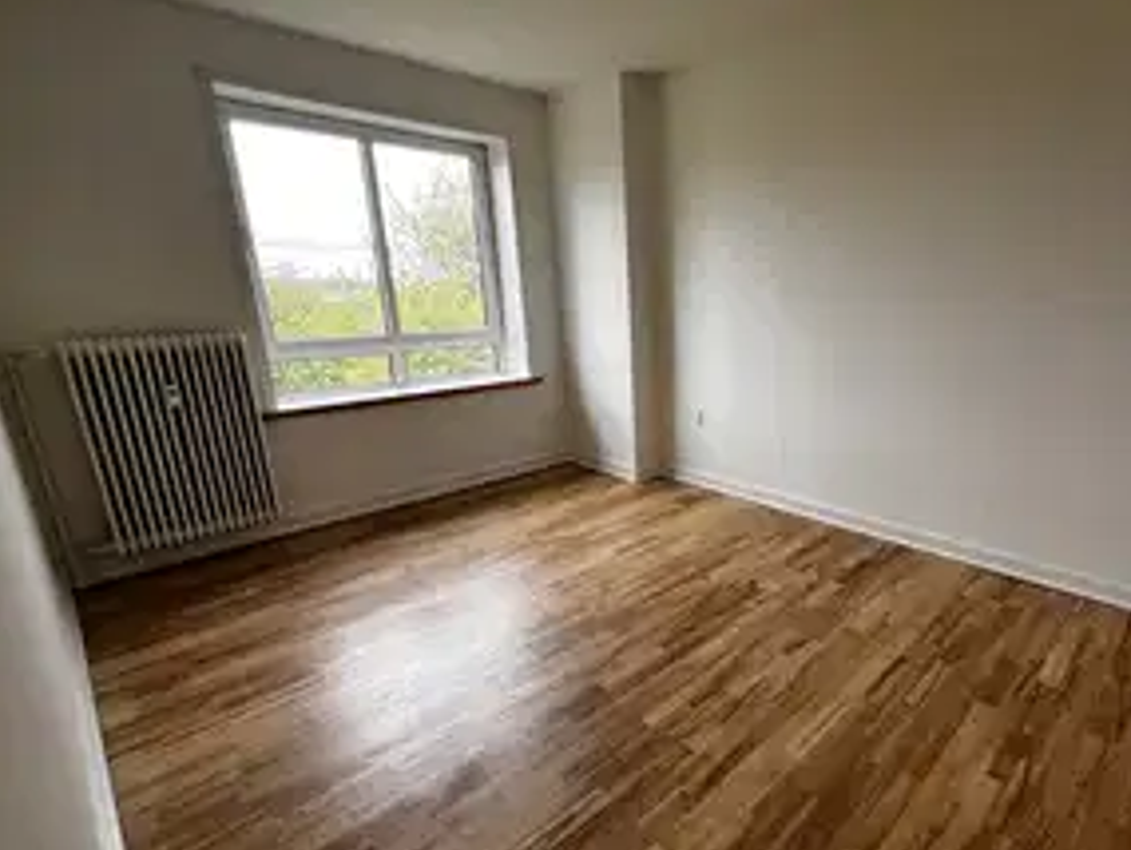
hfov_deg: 88.5
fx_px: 556
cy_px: 453
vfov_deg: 74.7
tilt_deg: -15.6
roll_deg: +0.2
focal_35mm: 17
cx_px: 732
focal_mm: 1.57
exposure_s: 1/99
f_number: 1.8
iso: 40
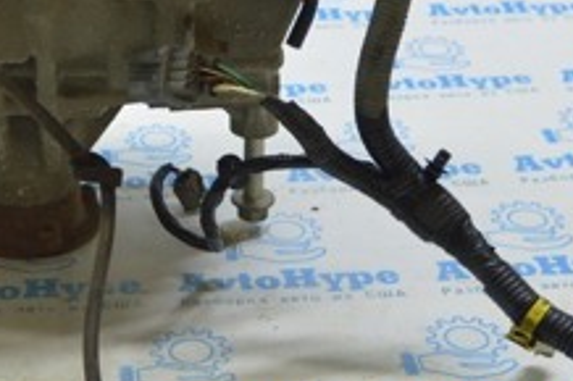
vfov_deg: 13.3
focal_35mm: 101
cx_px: 68
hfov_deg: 19.8
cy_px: 9
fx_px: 1614
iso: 400
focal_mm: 23
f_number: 3.8
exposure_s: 1/60
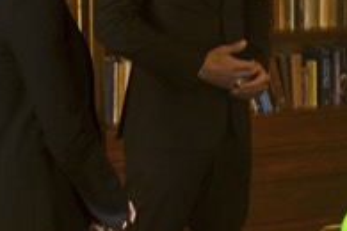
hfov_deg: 18.5
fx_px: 1060
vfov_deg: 12.4
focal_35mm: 110
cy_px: 60
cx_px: 258
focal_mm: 43
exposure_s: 1/160
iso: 5000
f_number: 5.6
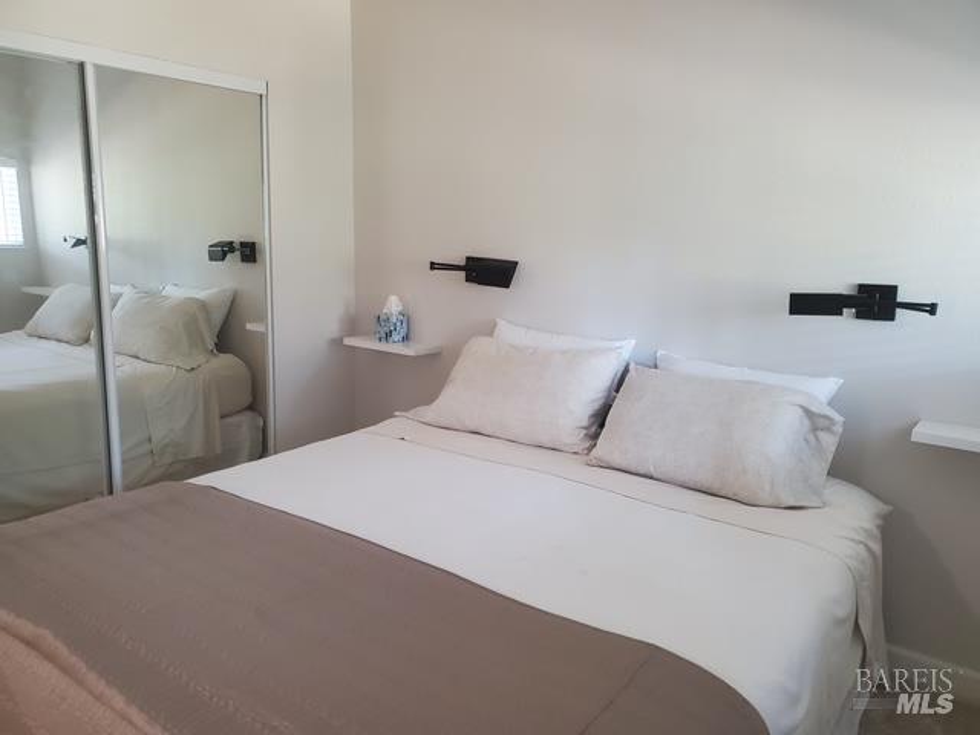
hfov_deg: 67.3
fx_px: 736
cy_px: 368
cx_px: 490
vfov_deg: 53.1
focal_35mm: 26
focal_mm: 4.3
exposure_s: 1/40
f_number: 1.5
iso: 500
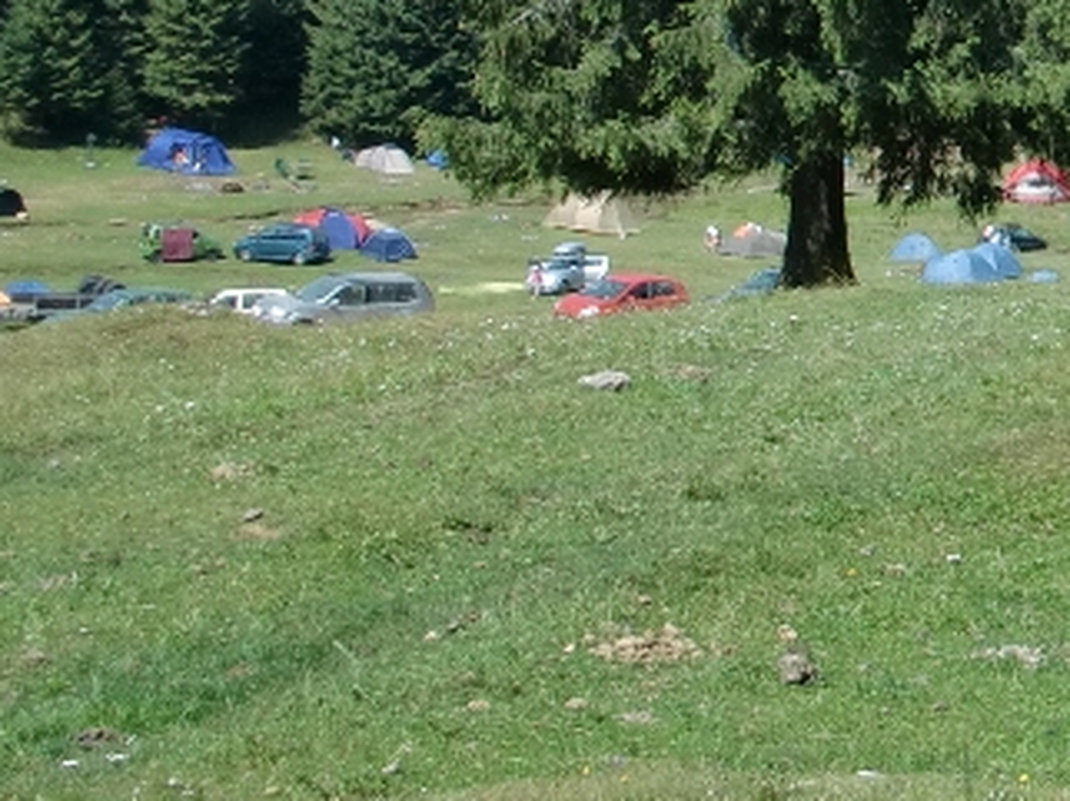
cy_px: -30
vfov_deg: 12.1
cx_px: 1568
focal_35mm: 121
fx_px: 3737
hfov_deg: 15.2
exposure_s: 1/400
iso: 64
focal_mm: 6.66
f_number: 3.9
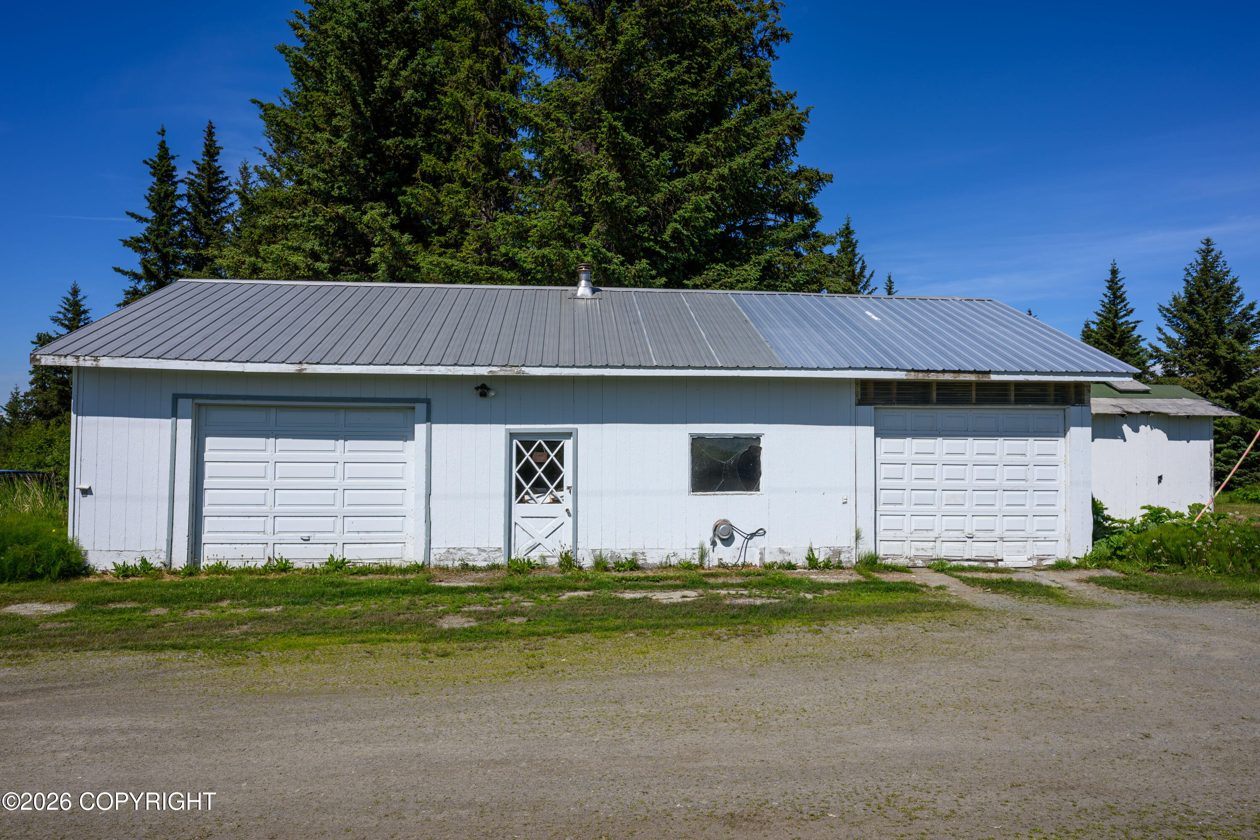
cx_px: 630
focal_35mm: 23
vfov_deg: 55.1
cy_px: 420
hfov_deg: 76.1
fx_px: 805
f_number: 9
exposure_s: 1/400
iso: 110
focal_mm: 23
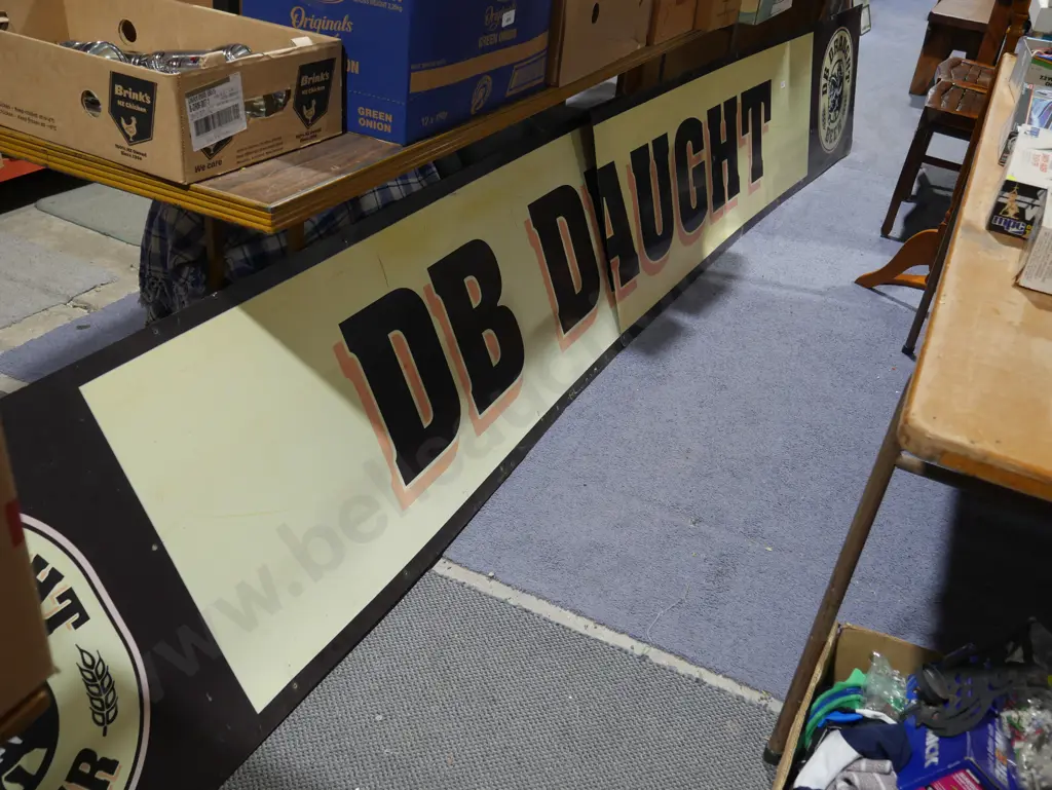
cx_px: 526
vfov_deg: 41.8
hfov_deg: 53.9
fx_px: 1034
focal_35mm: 34
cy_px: 395
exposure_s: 1/60
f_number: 4
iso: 400
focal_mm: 17
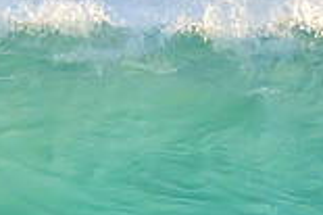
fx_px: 33063
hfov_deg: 0.6
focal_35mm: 3689
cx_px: 76
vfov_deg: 0.4
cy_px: 287
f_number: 11
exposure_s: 1/1600
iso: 2000
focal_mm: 800
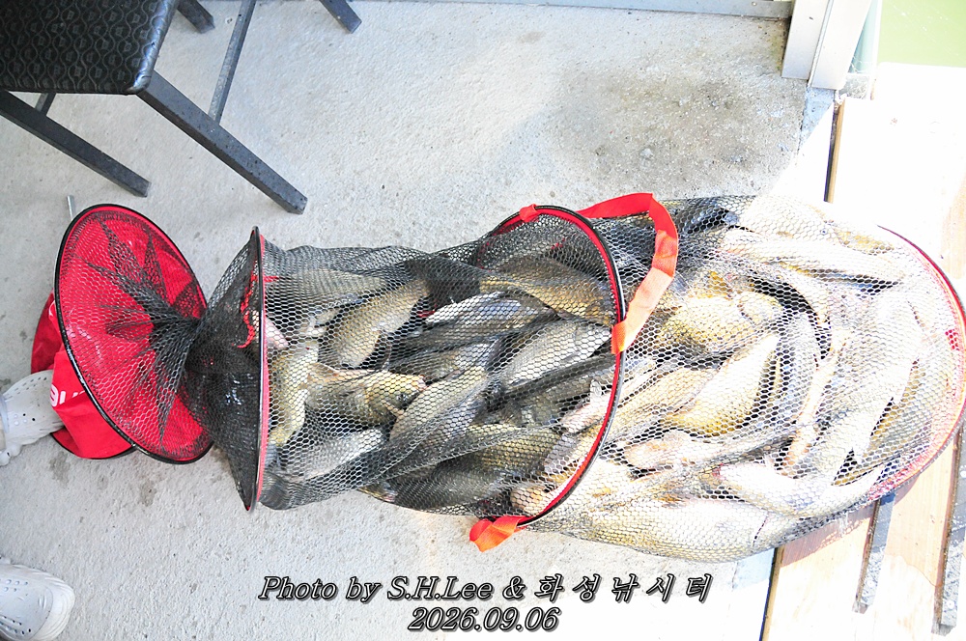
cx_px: 483
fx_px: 724
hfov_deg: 67.4
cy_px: 320
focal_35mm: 27
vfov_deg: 47.8
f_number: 3.5
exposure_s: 1/1000
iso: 1600
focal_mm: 18
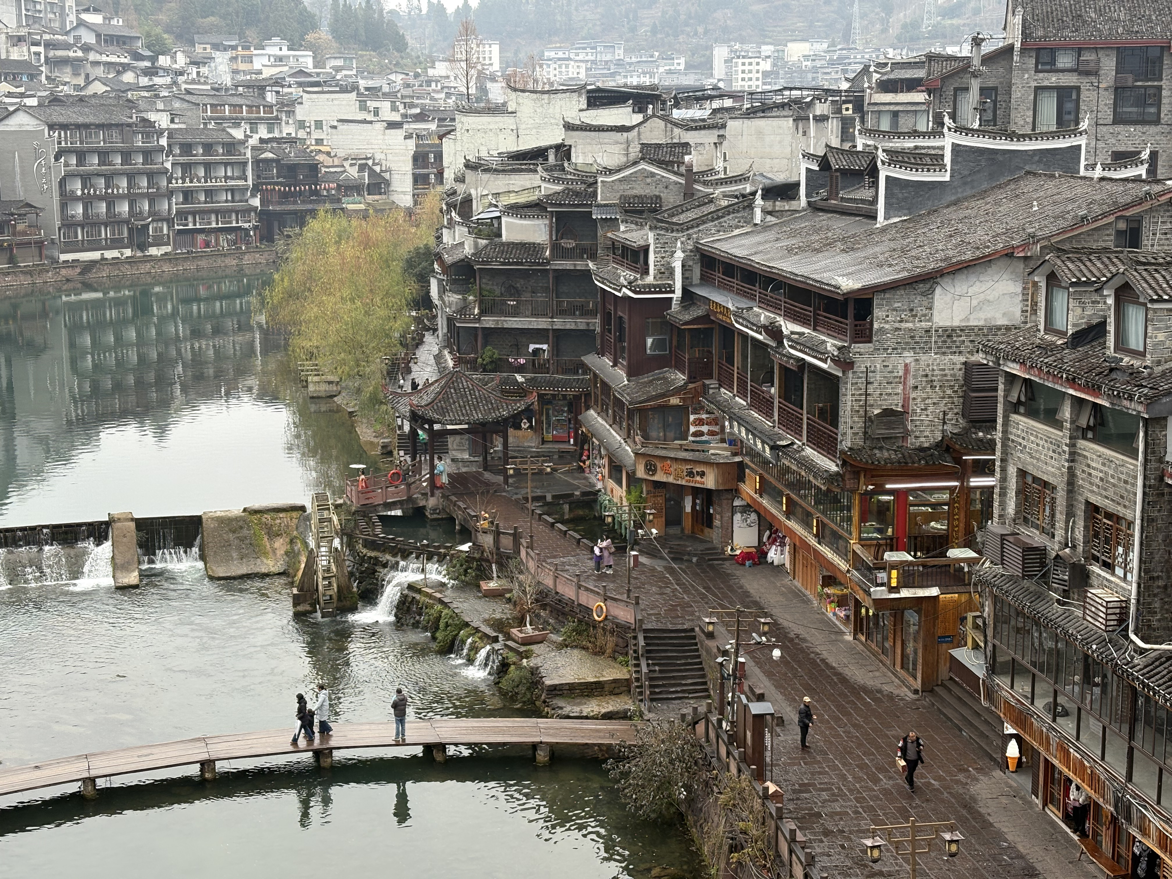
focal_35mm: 52
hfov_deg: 36.8
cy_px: 440
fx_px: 1761
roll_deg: +0.6
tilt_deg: -9.6
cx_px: 586
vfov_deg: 28.0
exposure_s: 1/123
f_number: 1.6
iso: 50
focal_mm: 5.96
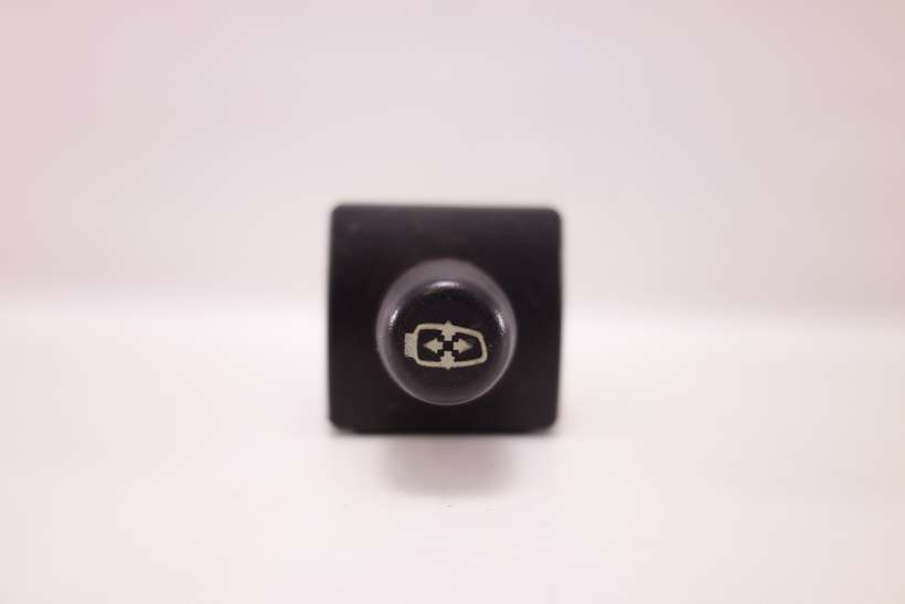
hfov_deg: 65.5
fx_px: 704
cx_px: 452
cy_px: 302
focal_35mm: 28
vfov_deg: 46.4
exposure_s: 1/100
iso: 125
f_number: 2.2
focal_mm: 10.4
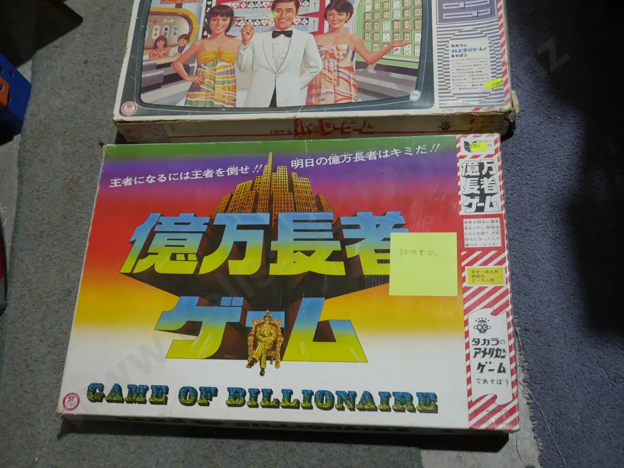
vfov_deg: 41.8
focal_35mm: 34
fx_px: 613
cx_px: 312
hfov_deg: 54.0
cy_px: 234
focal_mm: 17
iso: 250
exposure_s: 1/60
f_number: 4
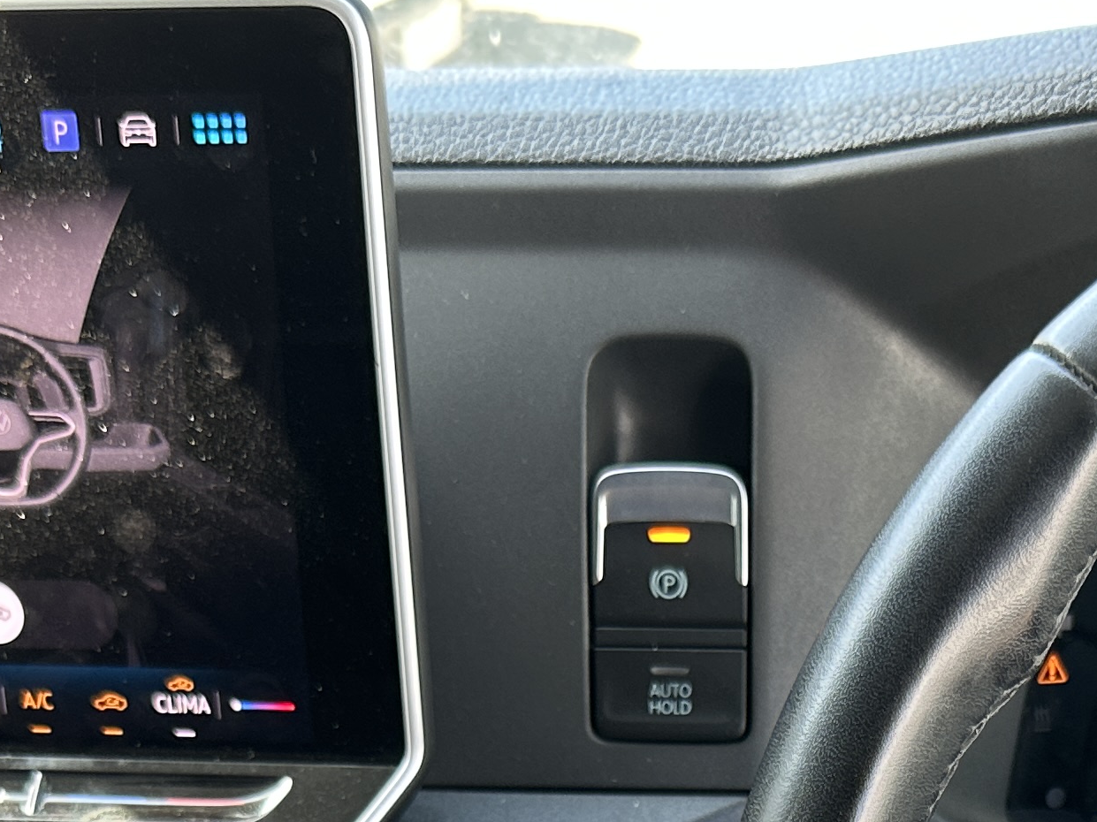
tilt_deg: -33.8
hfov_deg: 24.8
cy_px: 1297
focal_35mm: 78
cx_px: 811
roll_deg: +0.1
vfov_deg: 16.8
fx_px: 2471
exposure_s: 1/121
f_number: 1.78
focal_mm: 6.86
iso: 125
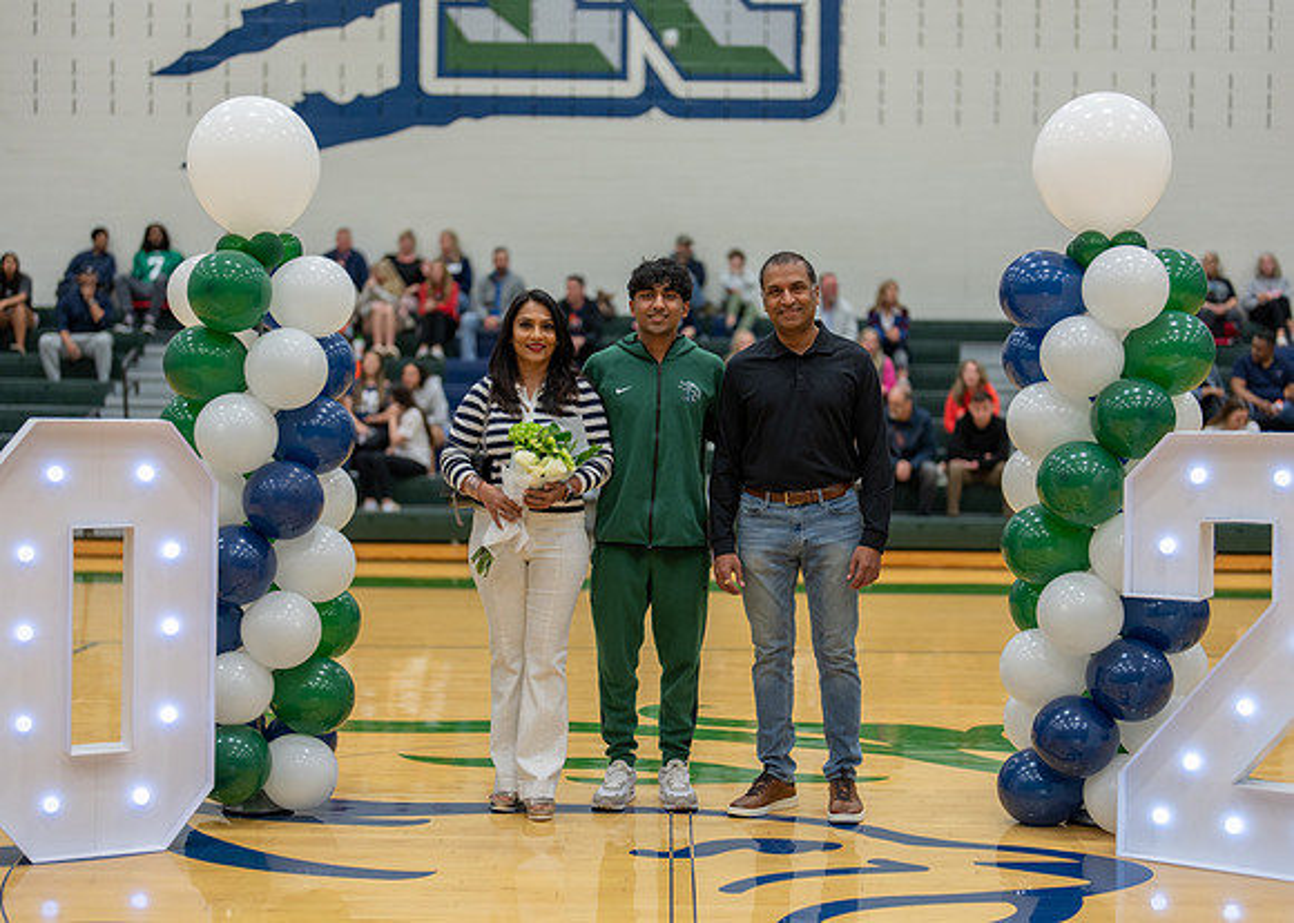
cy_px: 462
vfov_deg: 27.0
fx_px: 1925
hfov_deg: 37.2
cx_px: 647
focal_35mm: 52
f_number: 1.2
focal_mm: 50
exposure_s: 1/400
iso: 320
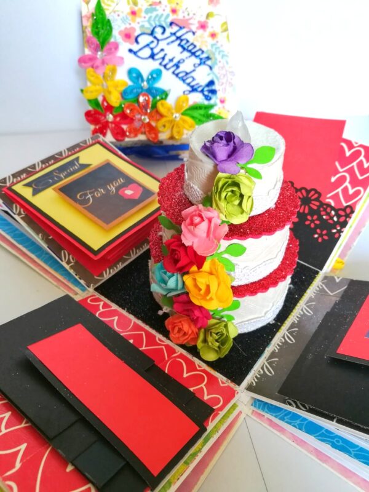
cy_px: 246
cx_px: 184
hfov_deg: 53.1
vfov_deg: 67.3
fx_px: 370
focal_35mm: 26
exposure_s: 1/33.3
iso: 100
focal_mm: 3.83
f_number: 2.2
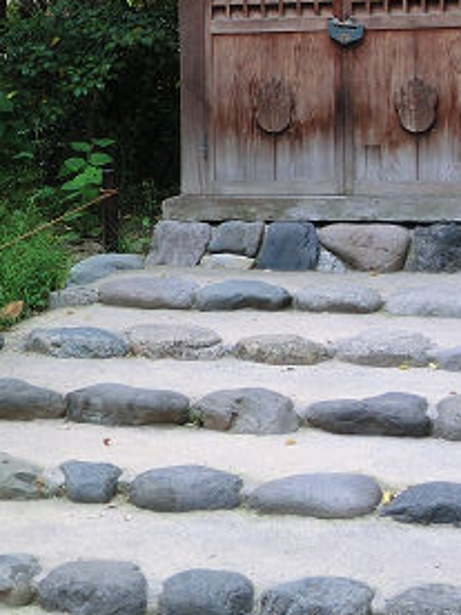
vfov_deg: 25.8
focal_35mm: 73
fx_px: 1296
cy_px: 56
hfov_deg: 20.2
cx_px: 203
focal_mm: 5
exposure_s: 1/100
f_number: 3
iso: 100
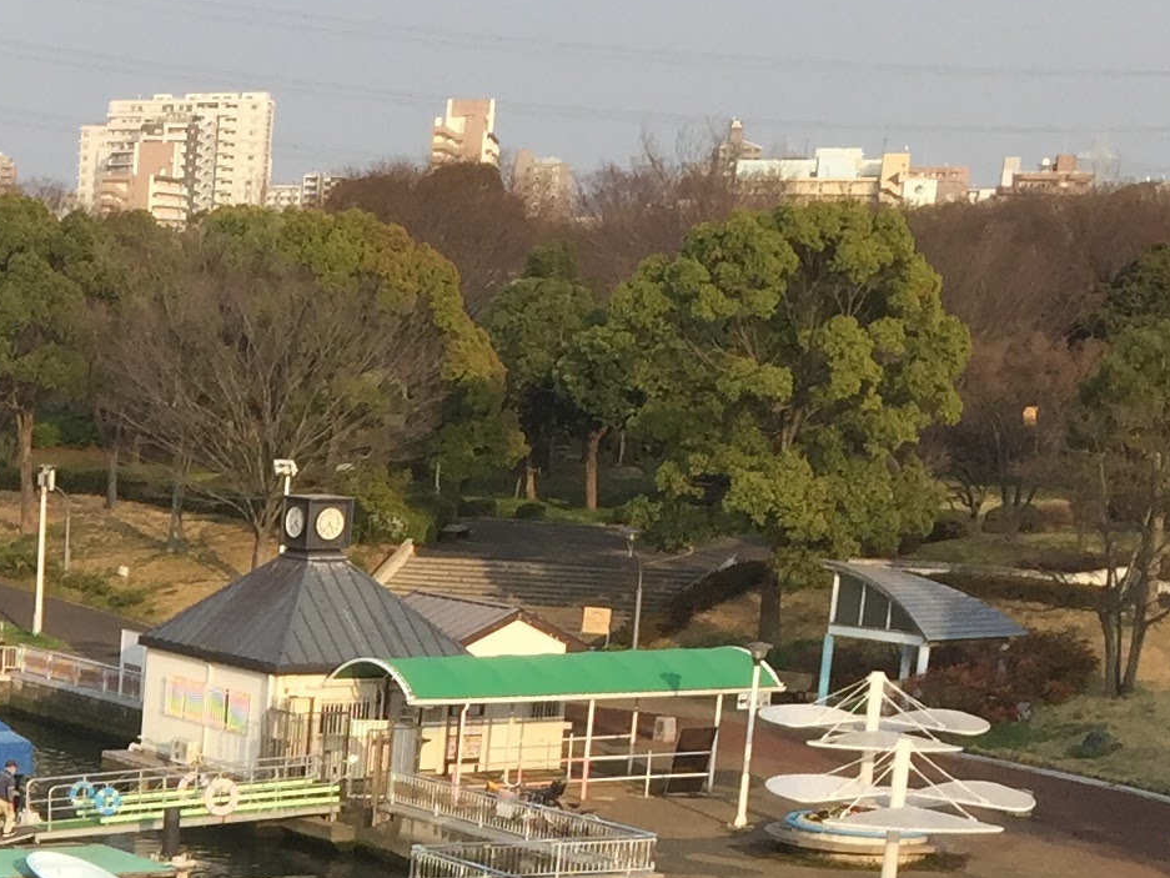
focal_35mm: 101
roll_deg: -0.4
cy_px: 1112
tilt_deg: -15.9
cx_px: -577
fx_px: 3414
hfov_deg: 17.5
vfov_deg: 14.1
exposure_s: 1/842
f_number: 2.2
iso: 32
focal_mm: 4.15
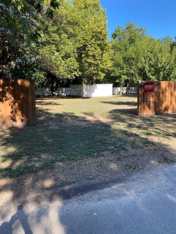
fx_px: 176
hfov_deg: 53.1
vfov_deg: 67.3
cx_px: 88
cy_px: 117
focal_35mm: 26
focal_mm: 4.25
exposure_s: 1/544
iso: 32
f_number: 1.8
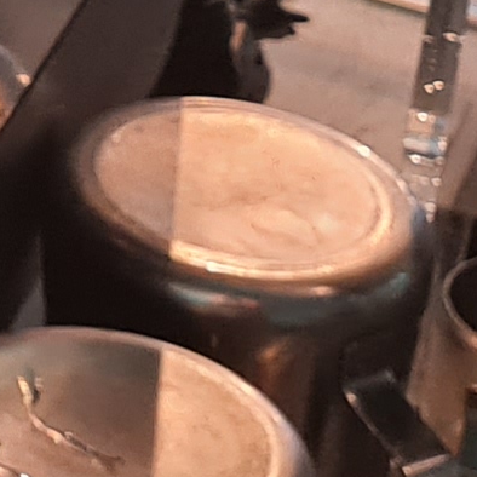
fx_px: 3664
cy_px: -584
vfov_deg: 7.1
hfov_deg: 6.4
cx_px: -1212
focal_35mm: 235
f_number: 1.8
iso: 200
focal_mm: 5.4
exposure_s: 1/50
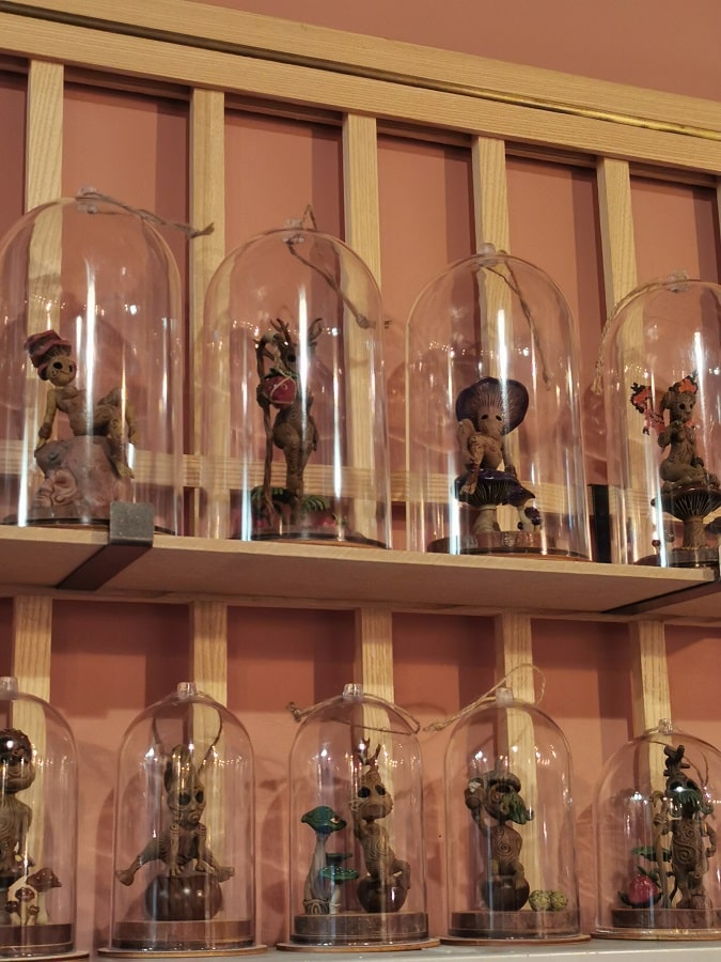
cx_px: 360
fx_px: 1639
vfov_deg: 32.7
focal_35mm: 59
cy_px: 481
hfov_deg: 24.8
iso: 250
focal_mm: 5.56
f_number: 1.6
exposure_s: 1/50
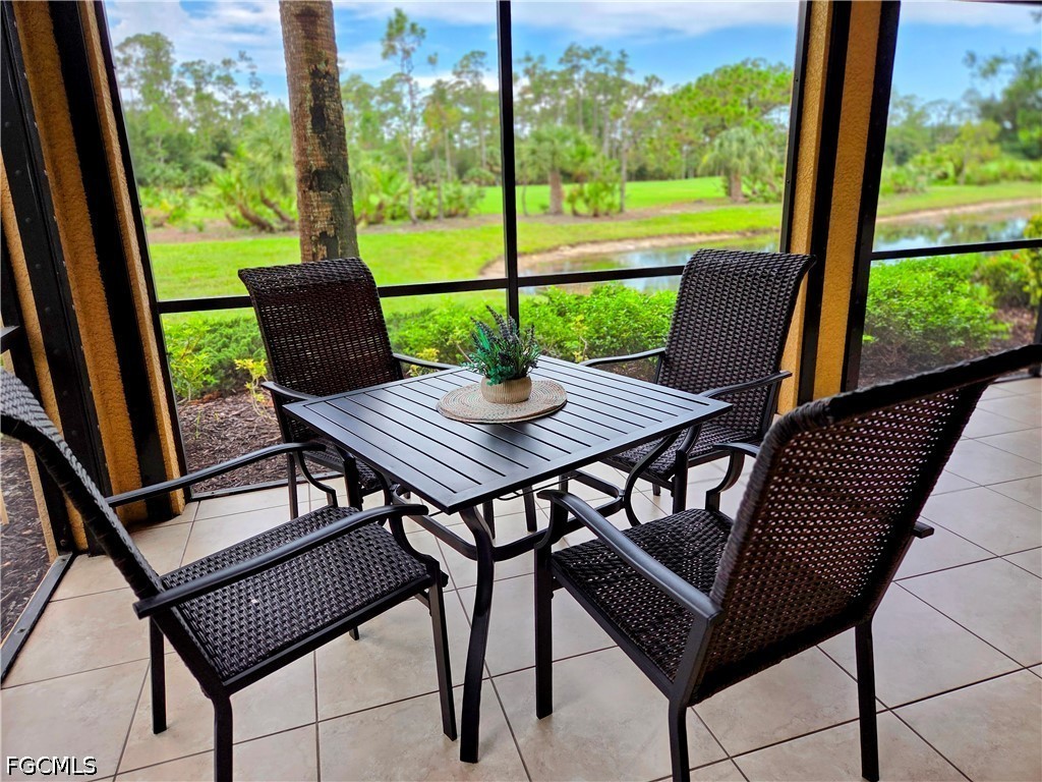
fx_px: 692
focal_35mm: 23
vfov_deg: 58.9
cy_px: 391
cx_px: 521
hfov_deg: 73.9
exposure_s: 1/887
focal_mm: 5.4
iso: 80
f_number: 1.8
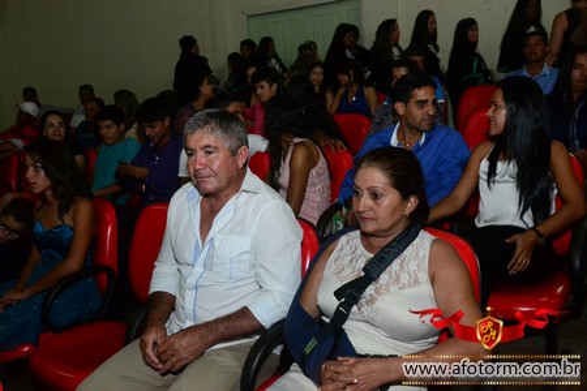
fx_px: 538
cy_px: 196
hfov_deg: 57.2
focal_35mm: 33
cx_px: 294
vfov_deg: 40.0
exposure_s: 1/80
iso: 3200
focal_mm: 22
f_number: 6.3
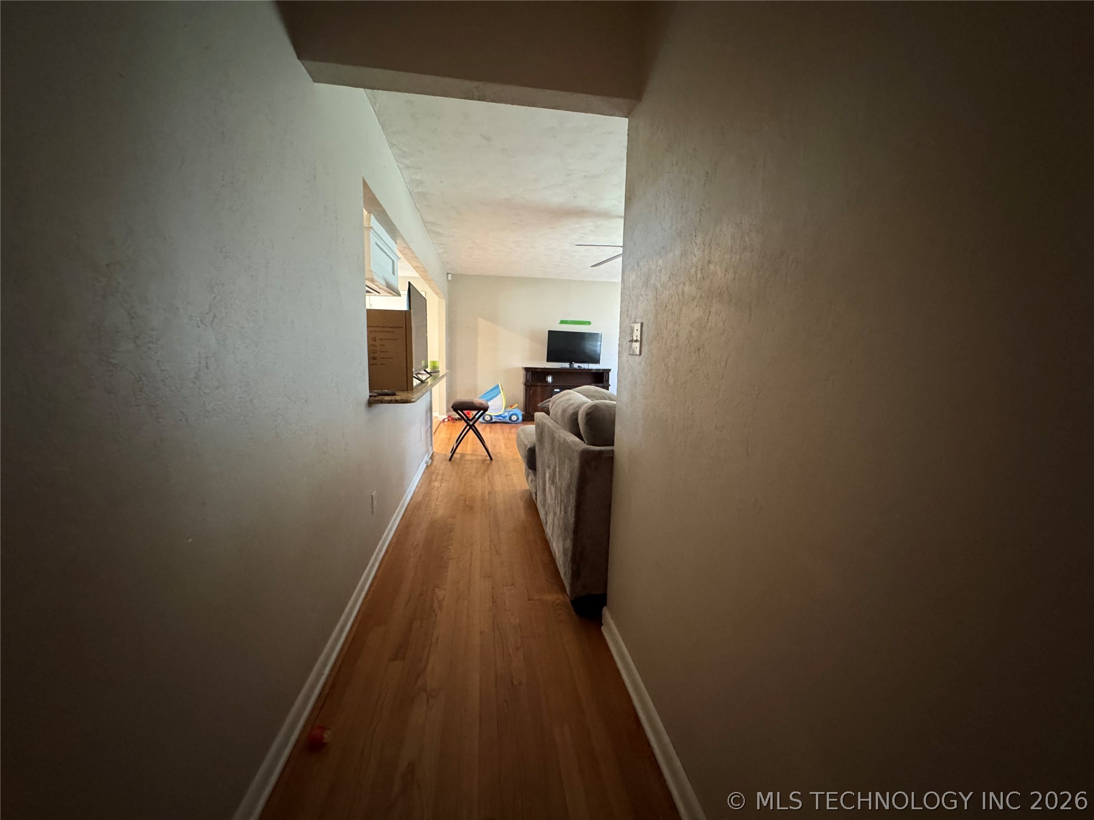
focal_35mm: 14
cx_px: 547
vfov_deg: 85.7
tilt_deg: -9.0
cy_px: 410
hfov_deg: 102.1
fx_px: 442
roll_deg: -2.5
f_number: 2.2
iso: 1000
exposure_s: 1/40
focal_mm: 2.22
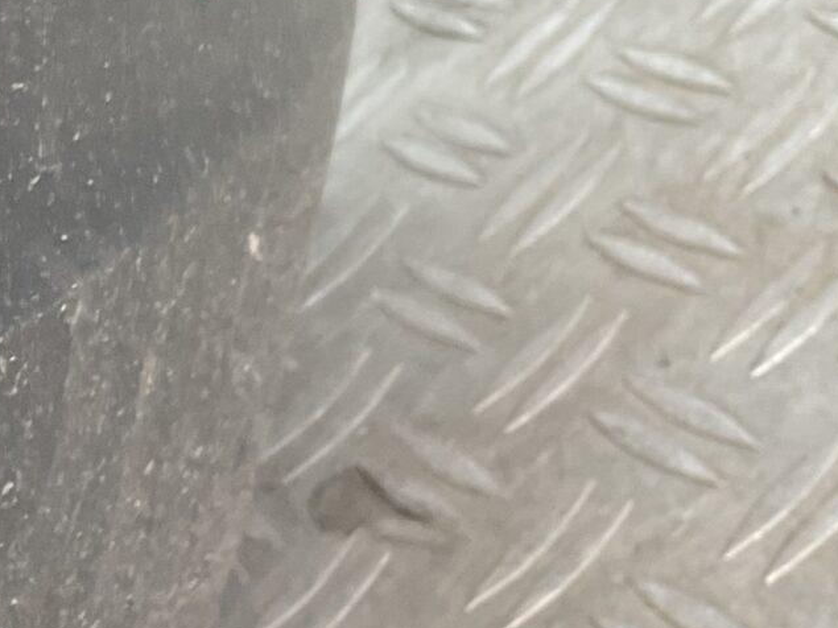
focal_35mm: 117
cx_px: -455
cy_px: -61
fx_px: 2832
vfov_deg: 12.4
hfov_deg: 15.4
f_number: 1.8
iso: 64
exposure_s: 1/120
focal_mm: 3
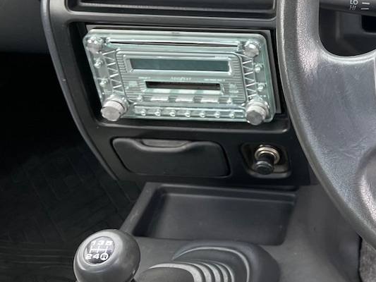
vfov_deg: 23.6
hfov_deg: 28.3
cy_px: 16
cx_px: 446
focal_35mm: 60
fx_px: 652
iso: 100
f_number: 1.6
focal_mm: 5.1
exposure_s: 1/121
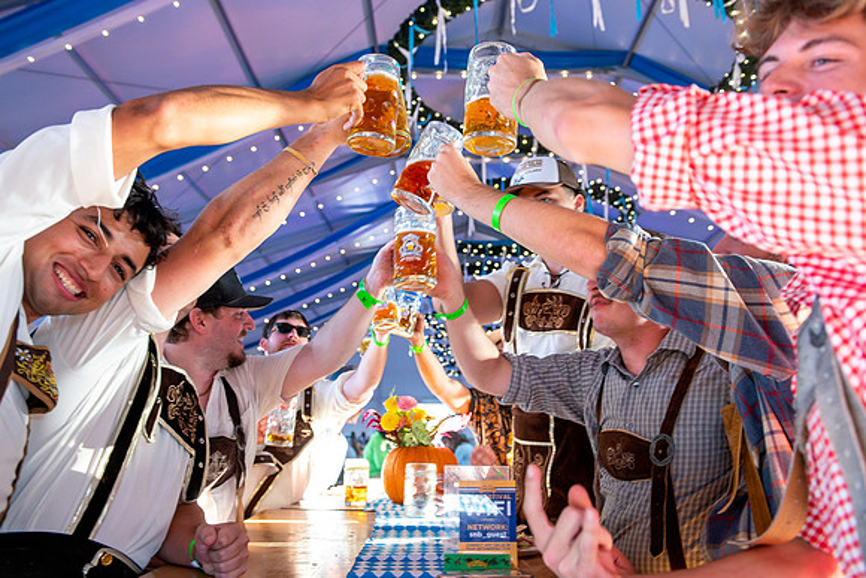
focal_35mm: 30
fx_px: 716
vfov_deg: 44.0
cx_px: 433
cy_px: 289
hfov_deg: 62.3
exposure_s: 1/50
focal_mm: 28
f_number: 4
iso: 640
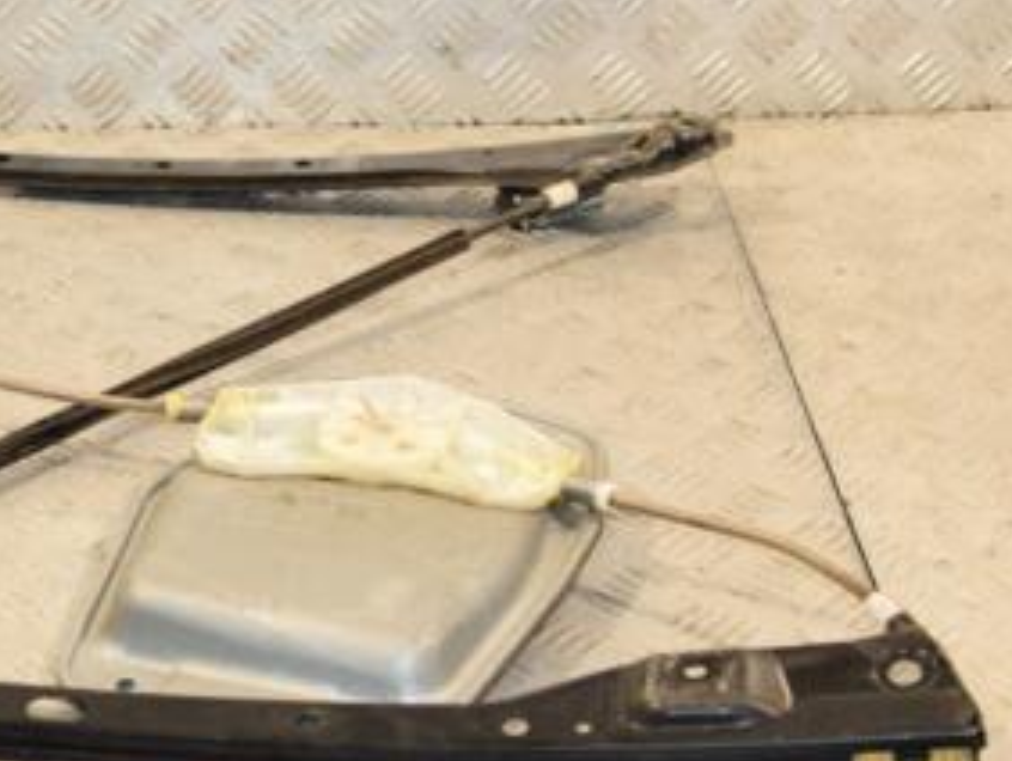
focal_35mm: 92
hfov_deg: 21.1
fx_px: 2692
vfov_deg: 16.1
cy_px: 363
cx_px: 258
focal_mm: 30
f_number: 6.3
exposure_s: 1/200
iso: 800
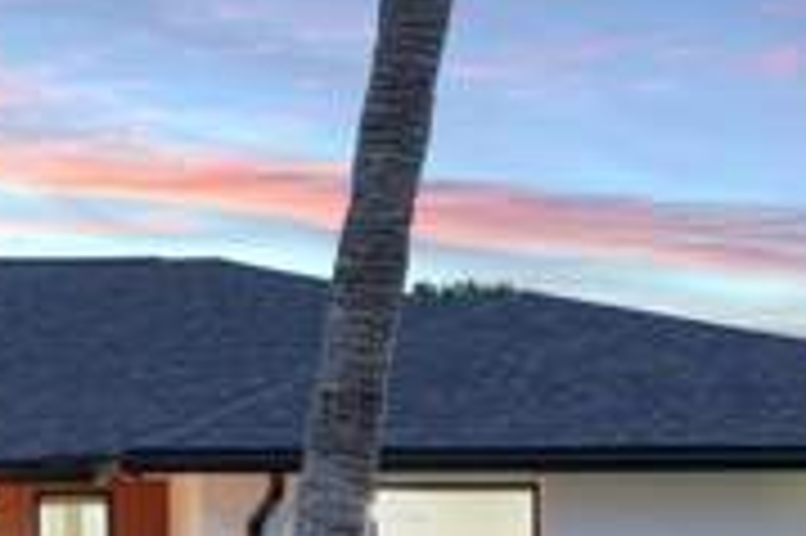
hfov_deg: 19.3
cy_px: 570
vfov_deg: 13.9
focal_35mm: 96
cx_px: -284
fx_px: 2153
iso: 500
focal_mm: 21.5
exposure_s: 5
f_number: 11
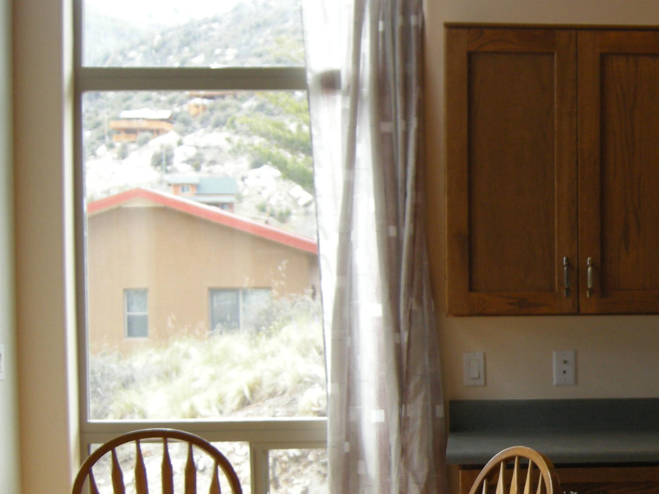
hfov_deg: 23.5
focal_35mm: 78
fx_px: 1484
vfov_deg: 18.8
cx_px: 723
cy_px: 354
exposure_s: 1/71.3
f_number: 2.7
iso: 77
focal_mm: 7.5
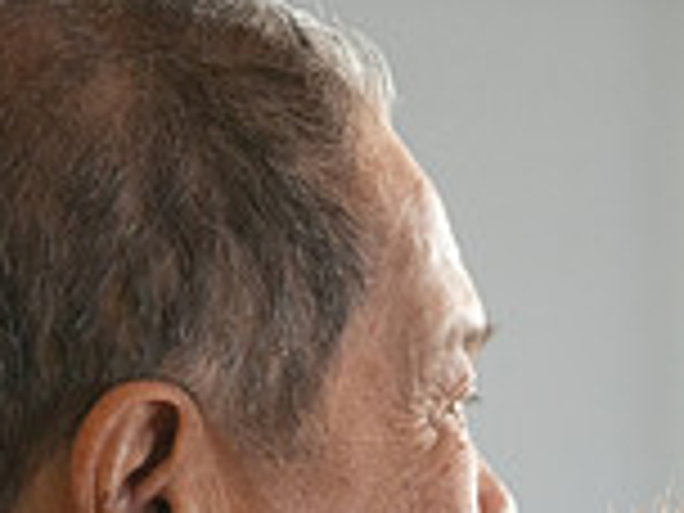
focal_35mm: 736
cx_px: 495
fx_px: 14543
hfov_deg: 2.7
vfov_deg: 2.0
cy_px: 814
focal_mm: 200
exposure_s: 1/500
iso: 800
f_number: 2.8
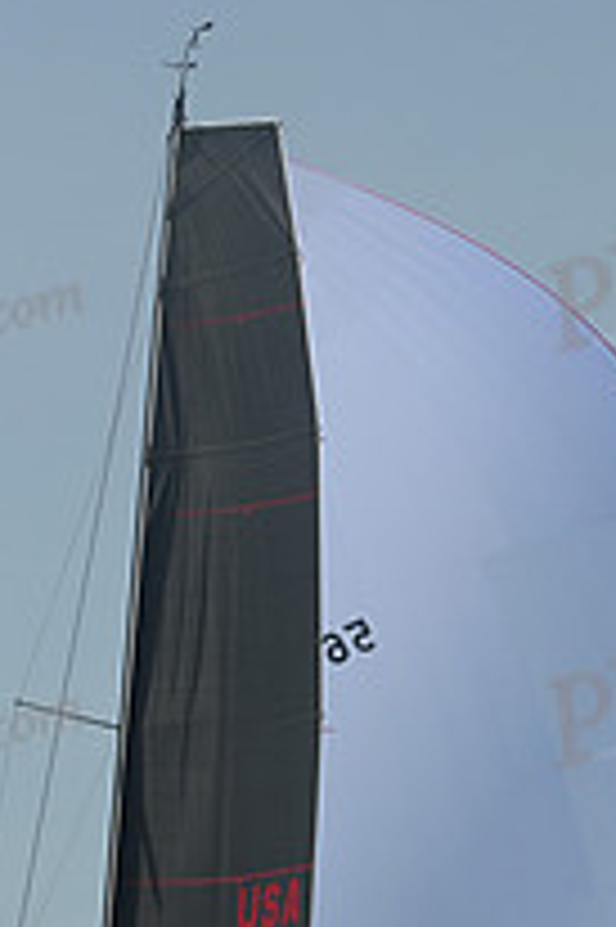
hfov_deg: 7.0
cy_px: 950
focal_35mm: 197
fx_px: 5064
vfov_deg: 10.4
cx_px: 317
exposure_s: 1/1250
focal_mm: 70
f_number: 9
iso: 320
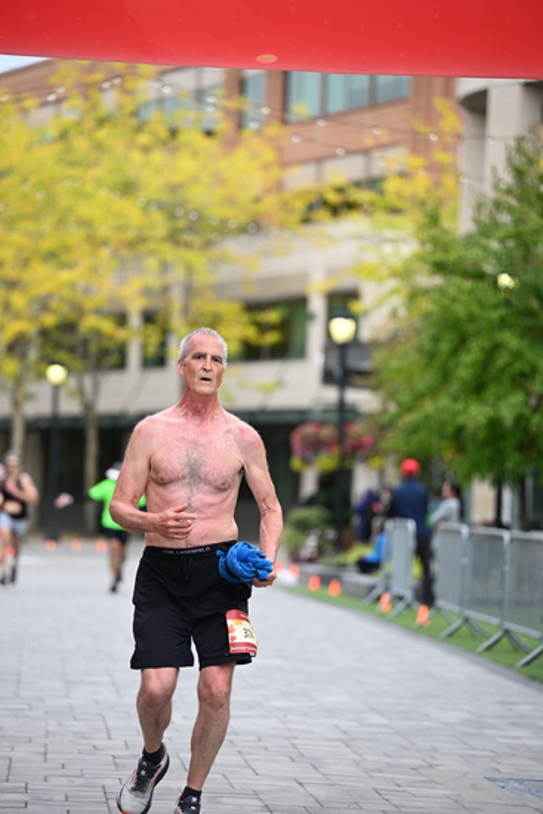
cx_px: 272
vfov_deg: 15.8
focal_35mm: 130
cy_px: 407
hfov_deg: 10.6
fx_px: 2939
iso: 640
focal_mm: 130
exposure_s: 1/2000
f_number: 2.8
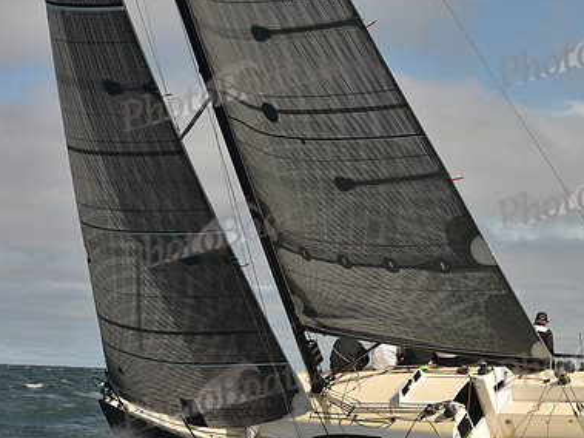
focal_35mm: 103
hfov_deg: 19.0
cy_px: 292
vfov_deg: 14.3
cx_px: 419
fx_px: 1737
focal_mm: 70
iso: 320
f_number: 5.6
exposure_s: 1/1250
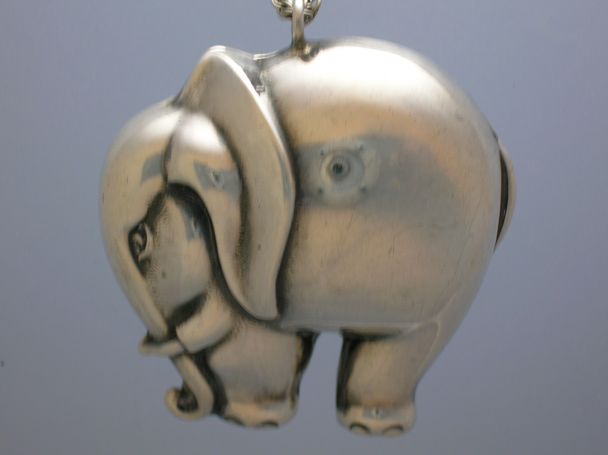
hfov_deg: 26.4
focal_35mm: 74
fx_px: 1299
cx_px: 304
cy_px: 228
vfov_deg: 19.9
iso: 50
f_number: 4
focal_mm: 12.3
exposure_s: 1/7.2
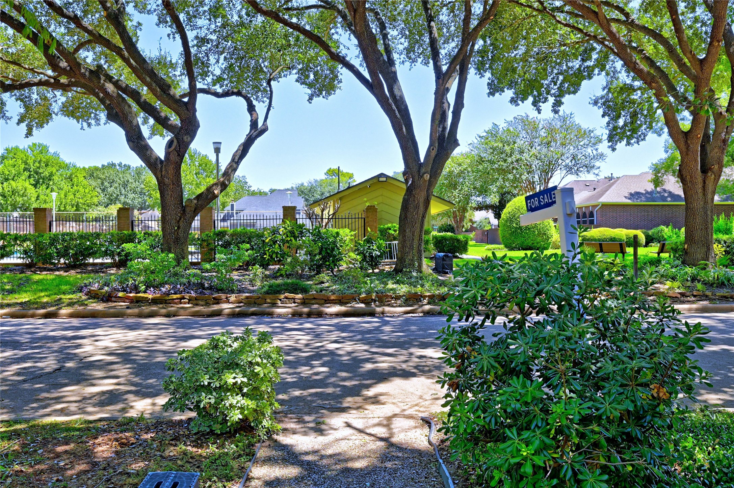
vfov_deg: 43.5
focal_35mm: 30
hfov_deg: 62.0
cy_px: 244
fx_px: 611
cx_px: 367
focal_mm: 30
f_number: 8
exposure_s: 1/250
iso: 400
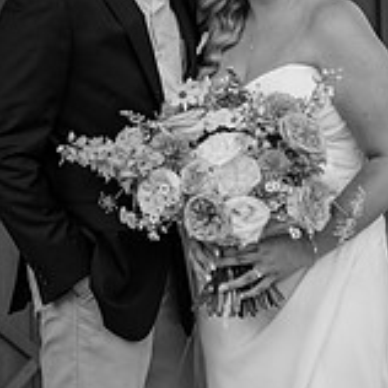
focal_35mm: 181
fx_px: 2295
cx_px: 189
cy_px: 91
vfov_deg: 9.6
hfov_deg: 9.7
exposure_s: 1/4000
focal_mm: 50
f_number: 1.8
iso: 1000
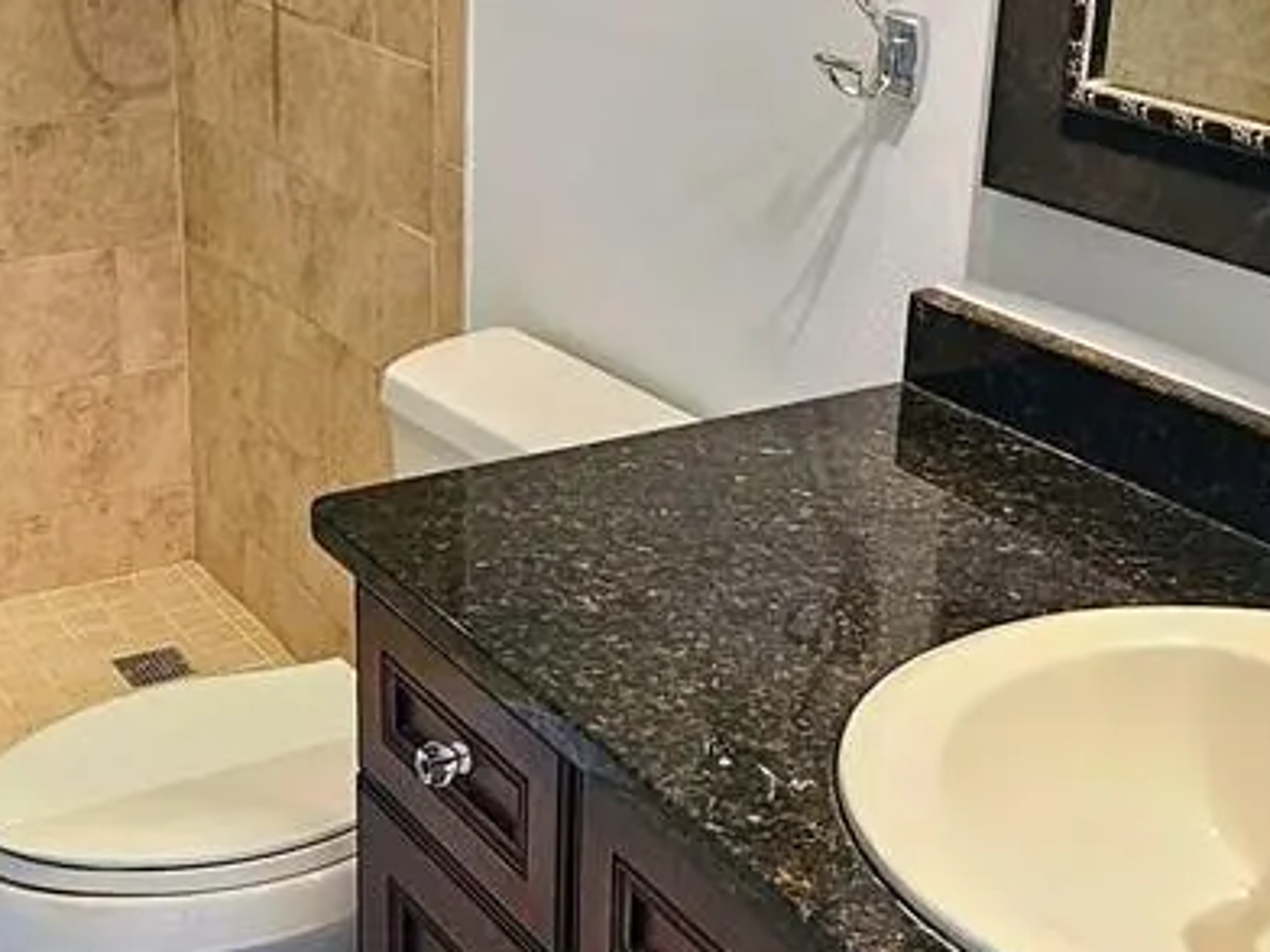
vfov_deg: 27.5
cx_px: 450
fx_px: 1944
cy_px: 431
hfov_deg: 35.9
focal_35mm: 53
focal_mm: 2.2
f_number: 2.2
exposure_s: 1/60
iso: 200
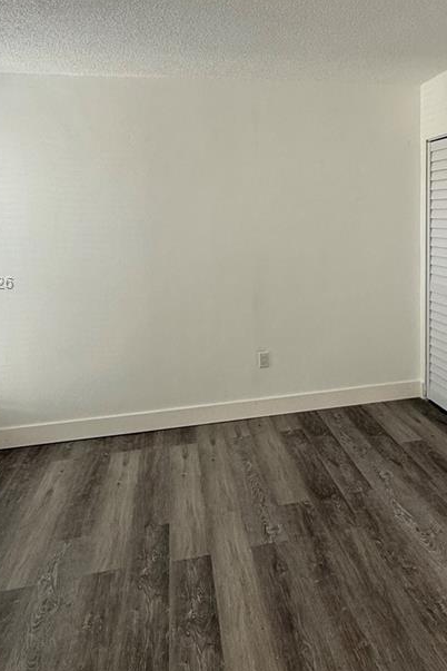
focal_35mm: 29
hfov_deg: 44.1
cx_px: 307
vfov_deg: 63.3
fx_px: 540
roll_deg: +1.7
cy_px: 284
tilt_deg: -6.8
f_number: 2.2
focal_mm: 2.22
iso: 160
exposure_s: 1/120
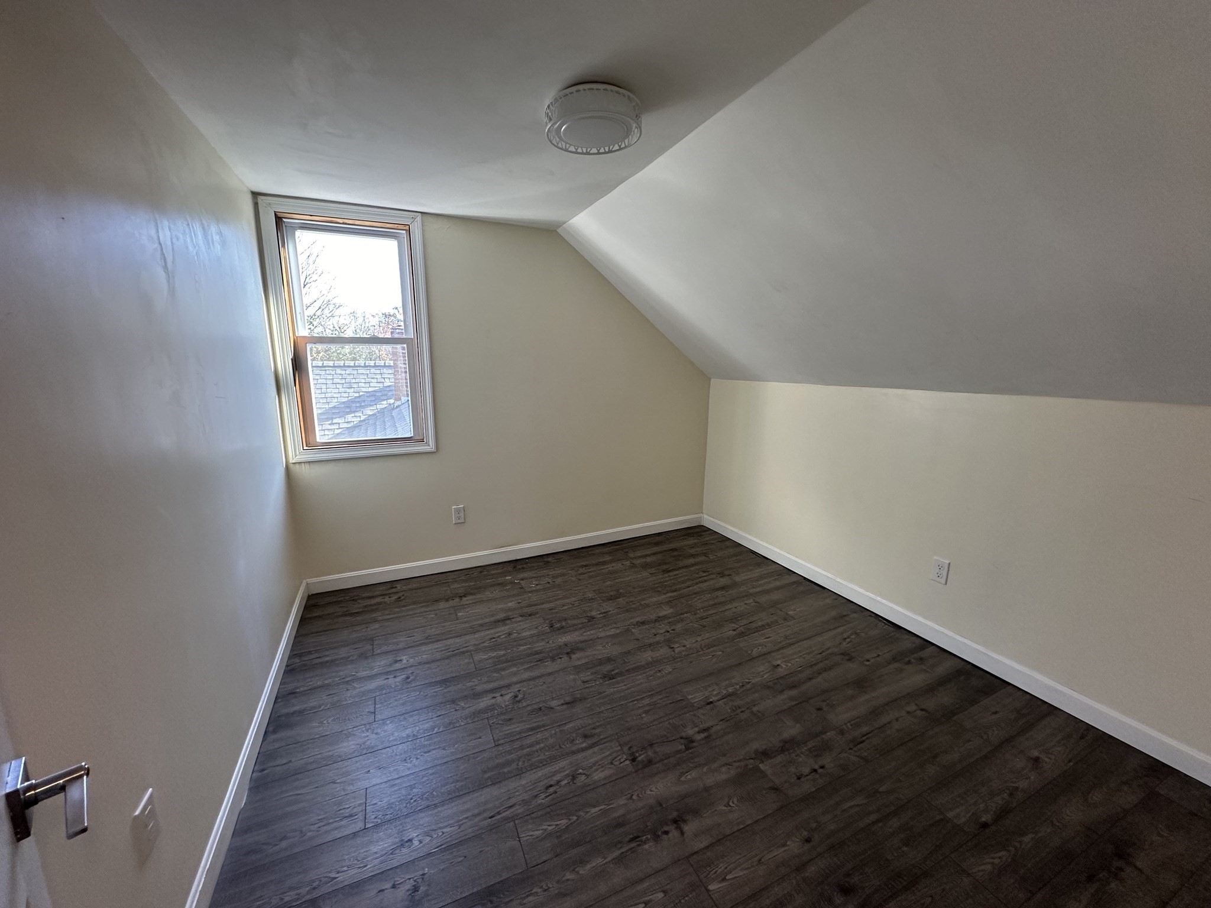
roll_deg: -0.3
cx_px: 606
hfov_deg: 102.1
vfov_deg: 85.7
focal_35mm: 14
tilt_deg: -10.6
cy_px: 454
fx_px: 490
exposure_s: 1/120
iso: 200
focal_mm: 2.22
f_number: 2.2
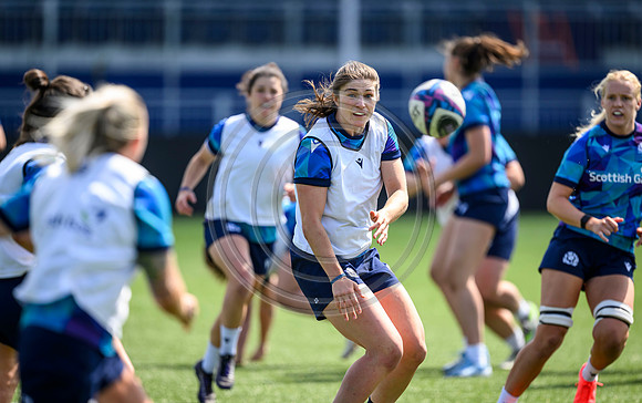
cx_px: 308
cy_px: 203
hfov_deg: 4.9
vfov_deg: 3.1
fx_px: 7500
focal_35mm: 428
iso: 640
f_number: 2.8
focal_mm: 400
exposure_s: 1/2500
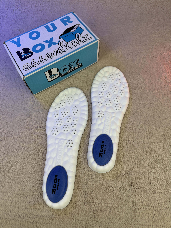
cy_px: 114
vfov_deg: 71.6
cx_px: 86
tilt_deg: -67.9
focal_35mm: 24
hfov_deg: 56.8
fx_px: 158
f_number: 1.78
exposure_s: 1/1597
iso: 80
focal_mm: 6.76
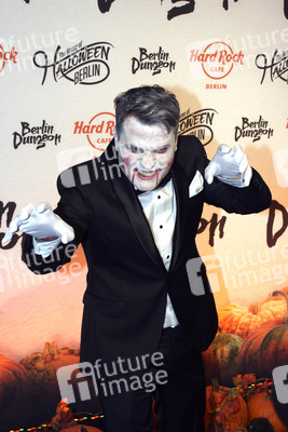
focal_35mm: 75
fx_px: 899
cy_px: 216
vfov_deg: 27.0
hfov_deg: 18.2
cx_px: 144
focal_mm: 50
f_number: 5.6
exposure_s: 1/400
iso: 1000
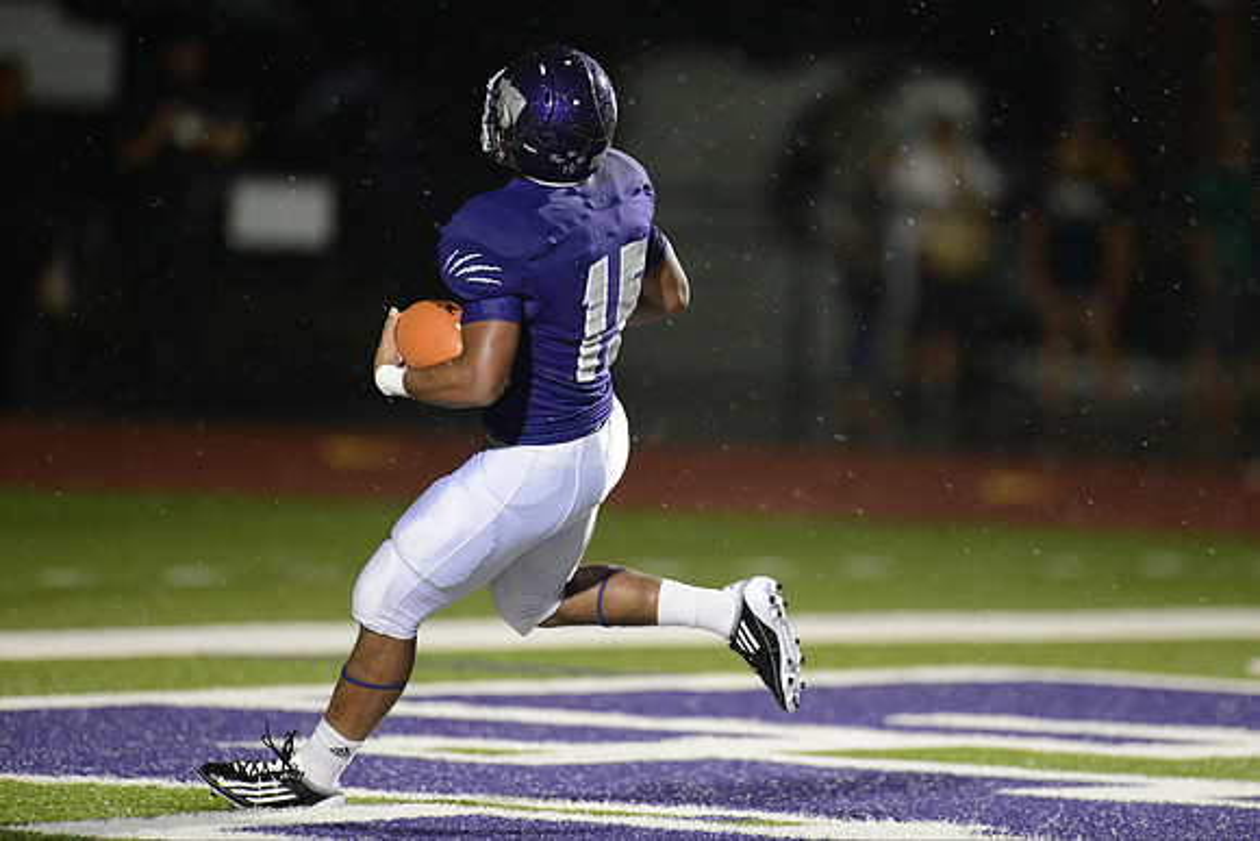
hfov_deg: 5.2
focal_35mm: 400
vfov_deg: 3.4
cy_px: 420
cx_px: 630
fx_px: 14003
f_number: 2.8
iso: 5000
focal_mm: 400
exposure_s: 1/1000
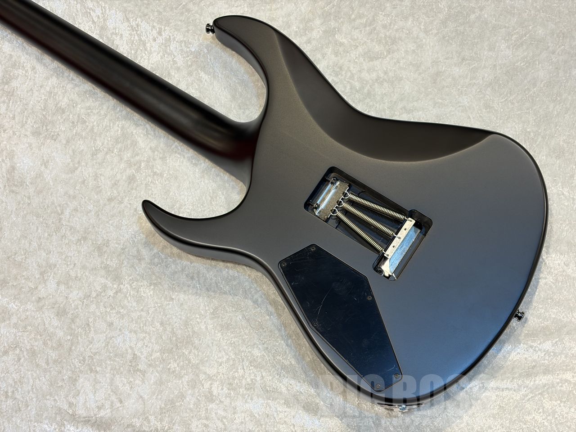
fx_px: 865
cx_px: 288
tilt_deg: -72.7
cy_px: 216
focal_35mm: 52
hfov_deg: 36.8
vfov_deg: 28.0
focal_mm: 5.96
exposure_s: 1/60
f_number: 1.6
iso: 125
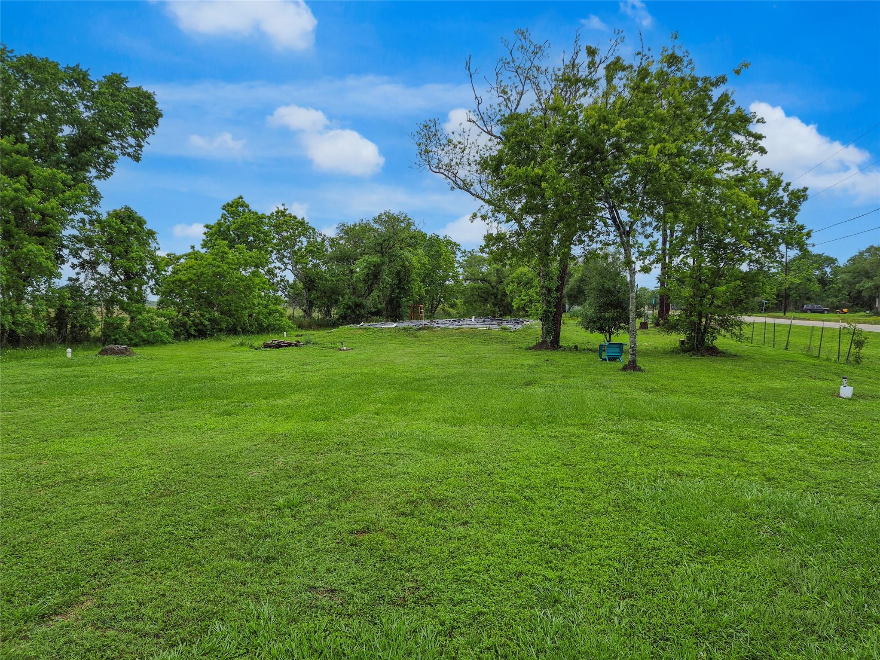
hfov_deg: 73.9
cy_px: 330
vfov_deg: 58.9
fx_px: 585
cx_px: 440
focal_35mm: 23
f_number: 1.8
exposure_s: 1/4928
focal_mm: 5.4
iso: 80
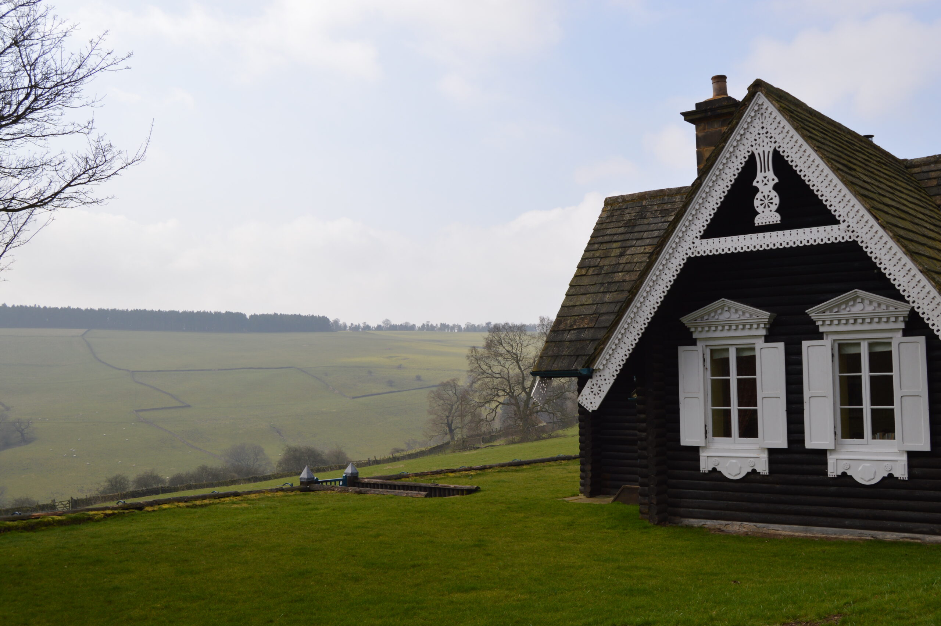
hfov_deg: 49.6
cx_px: 470
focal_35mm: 39
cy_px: 313
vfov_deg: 34.1
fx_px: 1018
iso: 100
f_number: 8
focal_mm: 26
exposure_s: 1/200
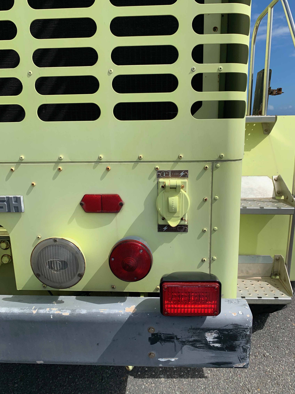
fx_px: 295
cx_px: 148
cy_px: 197
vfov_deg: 67.3
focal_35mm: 26
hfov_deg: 53.1
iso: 25
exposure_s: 1/2833
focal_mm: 4.25
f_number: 1.8
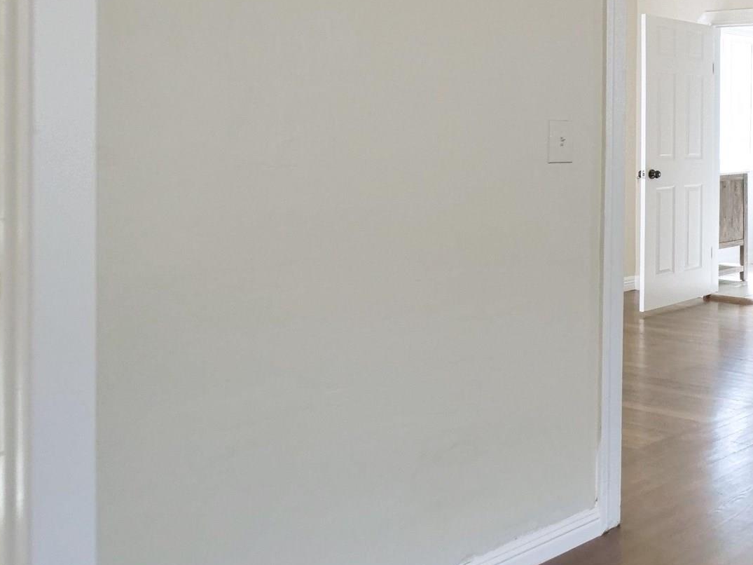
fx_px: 870
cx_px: 1021
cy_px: 148
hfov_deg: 32.5
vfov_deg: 35.2
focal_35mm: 40
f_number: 4.5
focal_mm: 7
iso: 800
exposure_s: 1/160
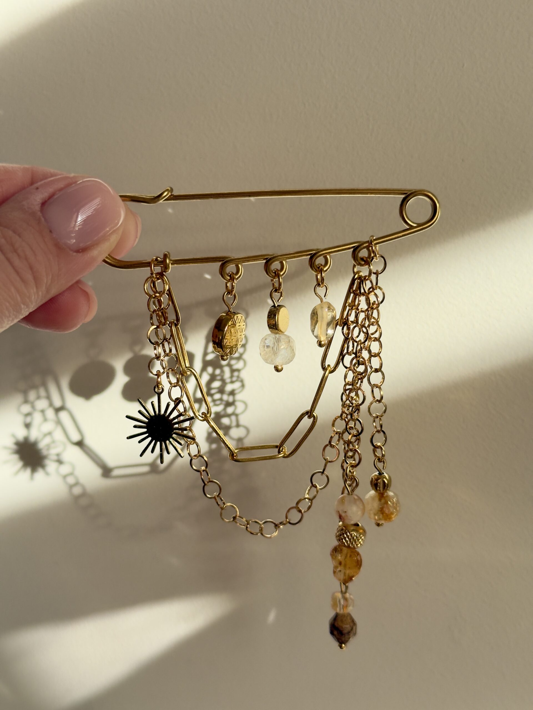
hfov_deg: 30.3
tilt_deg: -11.6
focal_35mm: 48
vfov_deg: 39.7
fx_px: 985
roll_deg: -0.5
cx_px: 266
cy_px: 355
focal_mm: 6.76
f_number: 1.78
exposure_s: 1/1307
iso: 80
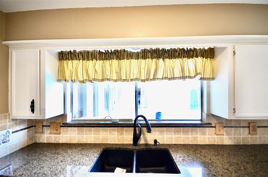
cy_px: 88
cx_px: 134
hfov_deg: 100.5
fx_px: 111
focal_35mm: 15
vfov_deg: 77.1
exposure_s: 1/100
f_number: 5
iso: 1250
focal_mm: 10
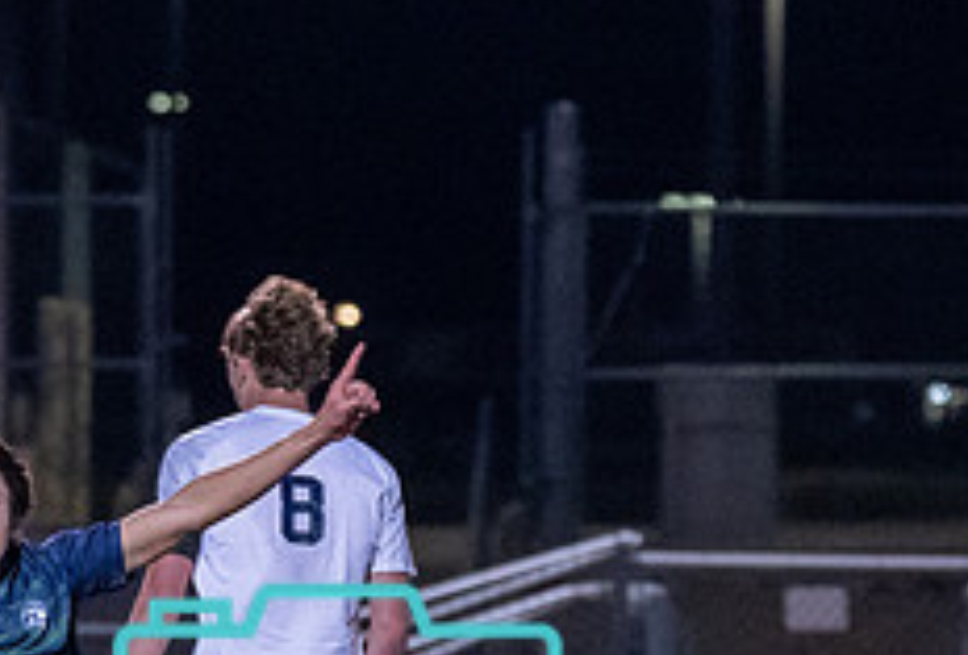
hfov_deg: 3.5
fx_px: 15667
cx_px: 79
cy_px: 569
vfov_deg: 2.4
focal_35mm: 580
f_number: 2.8
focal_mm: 114
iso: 3200
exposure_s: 1/1000
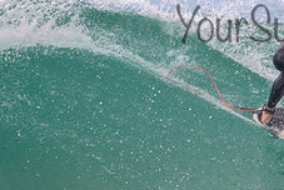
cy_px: 13
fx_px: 16122
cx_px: 305
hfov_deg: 1.0
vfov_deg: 0.7
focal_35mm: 2041
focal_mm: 800
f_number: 11
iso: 1400
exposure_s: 1/2000
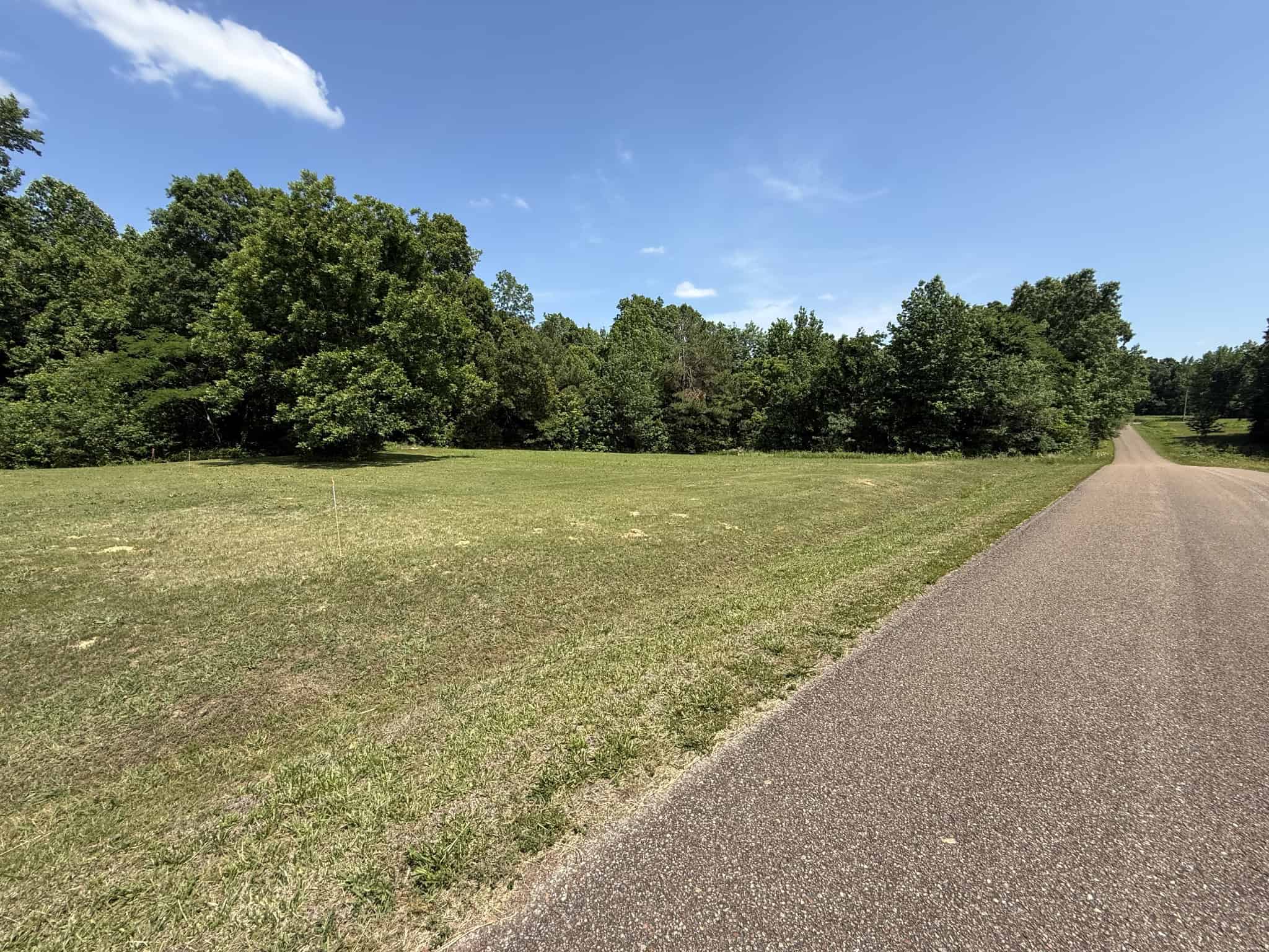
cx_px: 634
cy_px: 476
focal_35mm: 14
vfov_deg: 85.7
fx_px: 513
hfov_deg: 102.1
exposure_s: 1/1368
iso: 50
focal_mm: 2.2
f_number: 2.2
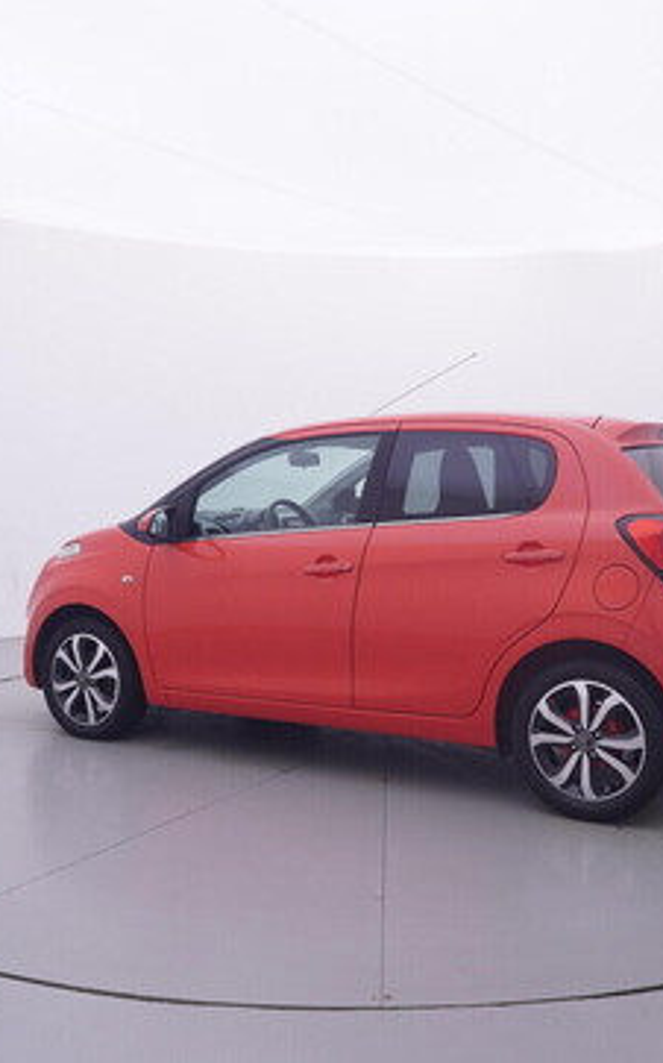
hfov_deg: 36.3
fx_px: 1006
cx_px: 409
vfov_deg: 55.6
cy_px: 530
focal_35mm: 35
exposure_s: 1/80
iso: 200
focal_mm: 15
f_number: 5
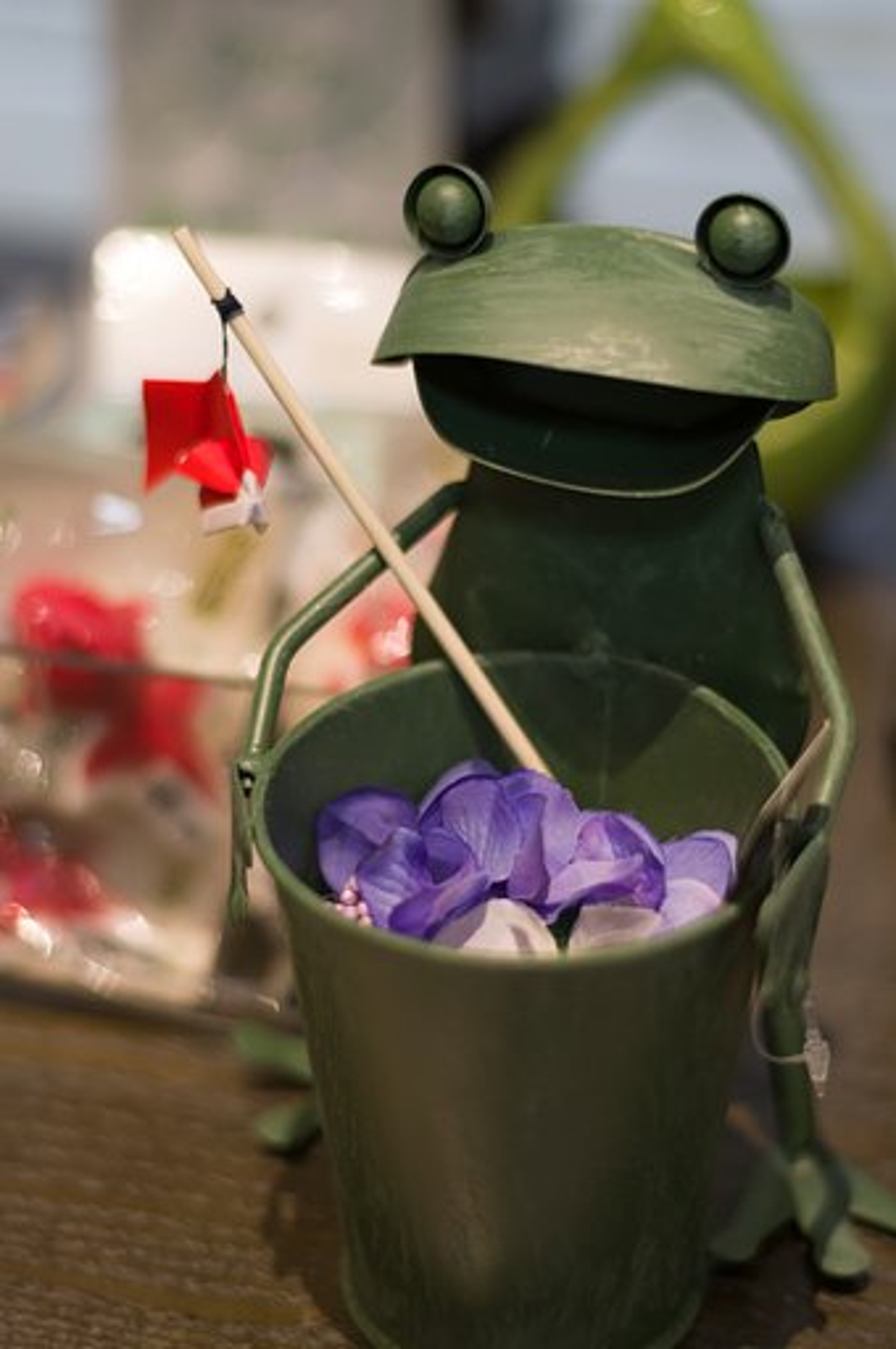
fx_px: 2807
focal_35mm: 75
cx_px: 448
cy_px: 674
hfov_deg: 18.1
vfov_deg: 27.0
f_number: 1.8
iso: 800
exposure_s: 1/125
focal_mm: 50
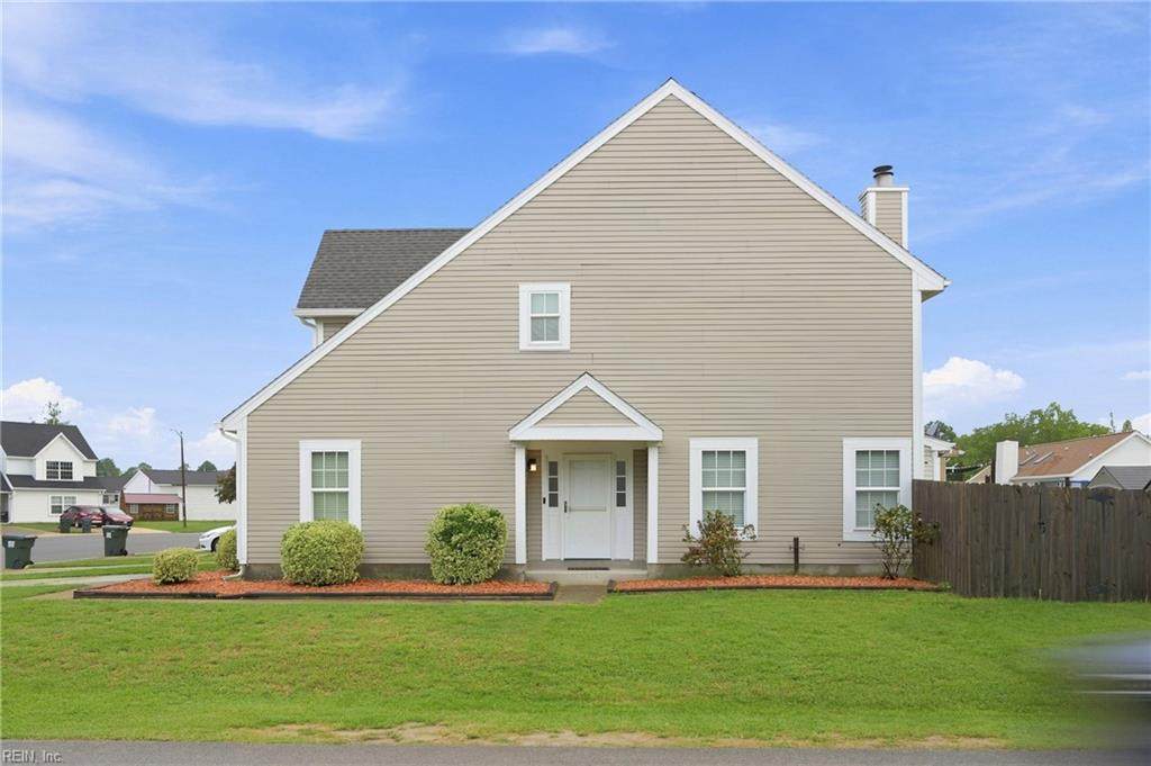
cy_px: 383
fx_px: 958
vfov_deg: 43.5
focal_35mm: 30
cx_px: 576
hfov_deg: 62.0
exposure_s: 1/10
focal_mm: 30
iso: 100
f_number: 4
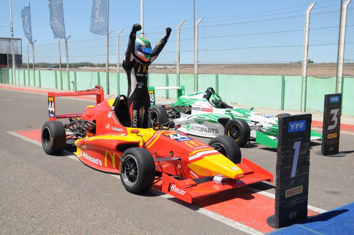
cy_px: 118
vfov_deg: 34.1
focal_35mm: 39
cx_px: 177
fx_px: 383
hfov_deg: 49.6
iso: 200
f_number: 4
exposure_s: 1/2500
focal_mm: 26
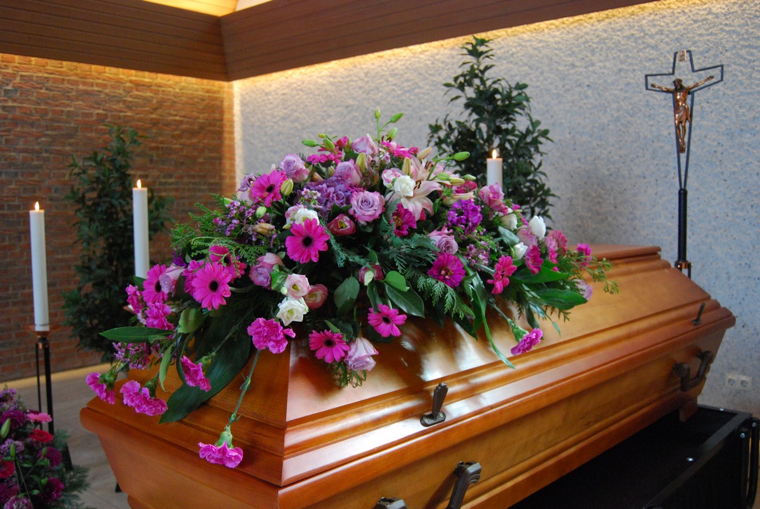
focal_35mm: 34
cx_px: 380
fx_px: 729
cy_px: 254
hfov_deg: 55.1
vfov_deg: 38.5
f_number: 4
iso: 1400
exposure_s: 1/60
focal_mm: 23
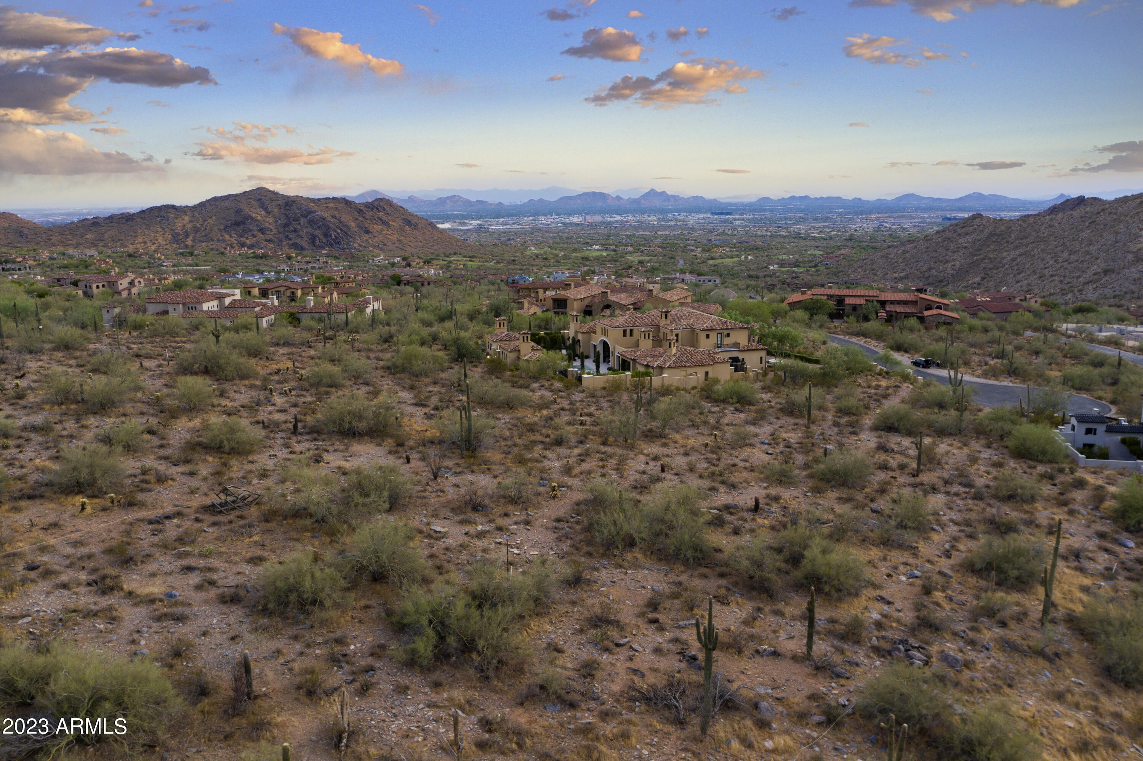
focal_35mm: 28
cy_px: 380
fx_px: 889
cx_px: 572
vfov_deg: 46.4
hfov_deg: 65.5
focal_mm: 10.26
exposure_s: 1/50
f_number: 4.5
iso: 100
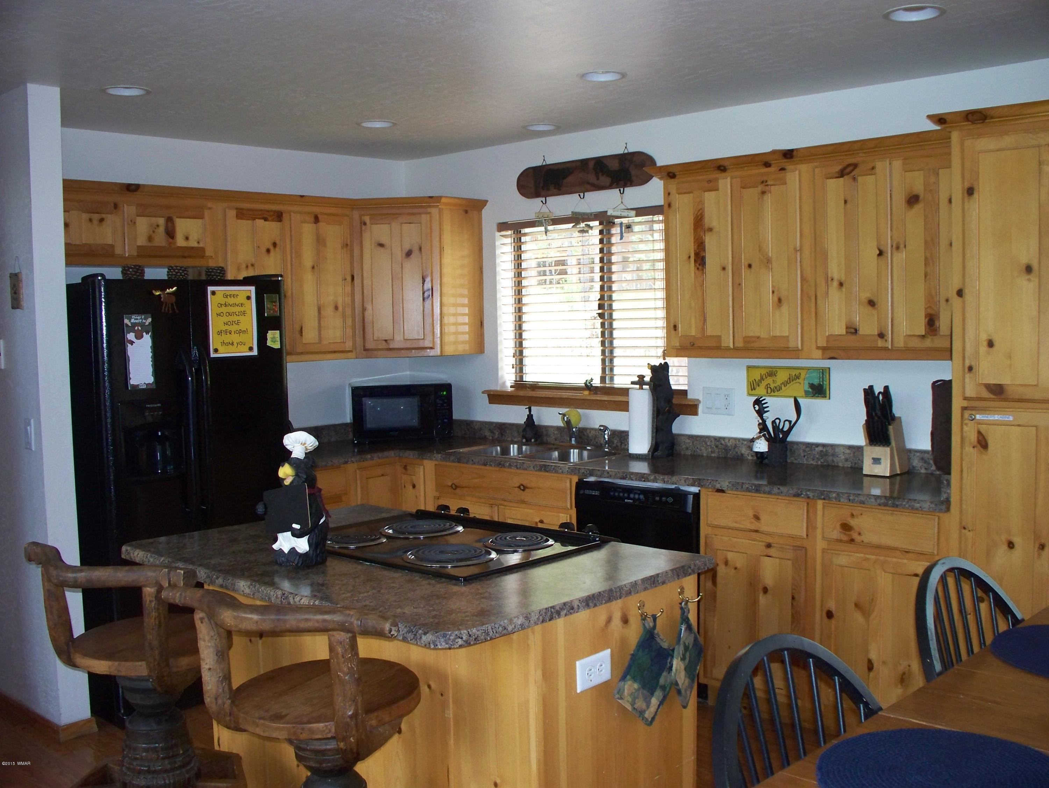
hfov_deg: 51.3
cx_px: 524
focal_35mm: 36
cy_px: 394
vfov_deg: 39.7
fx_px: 1092
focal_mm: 7.54
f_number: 2.8
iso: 200
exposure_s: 1/30
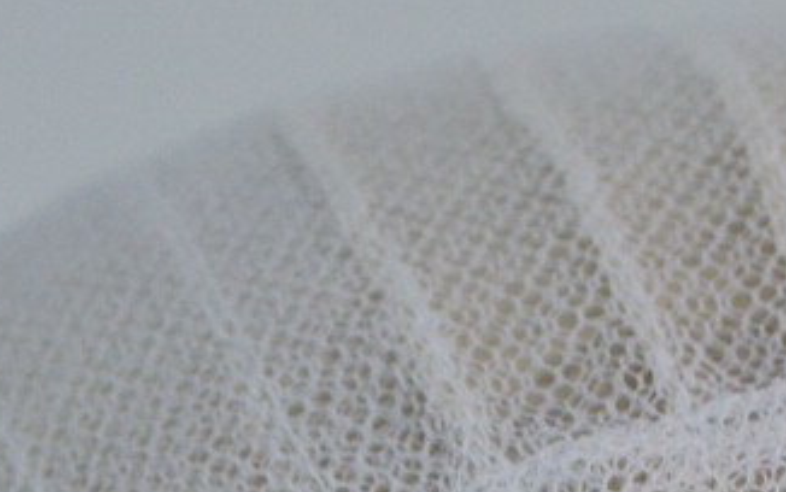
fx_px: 5284
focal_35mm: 247
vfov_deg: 5.0
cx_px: 870
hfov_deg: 8.4
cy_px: 1553
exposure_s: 1/40
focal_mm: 23
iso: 200
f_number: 4
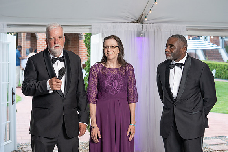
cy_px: 80
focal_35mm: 75
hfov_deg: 27.1
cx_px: 112
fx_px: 474
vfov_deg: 18.2
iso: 800
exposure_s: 1/200
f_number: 4
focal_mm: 70
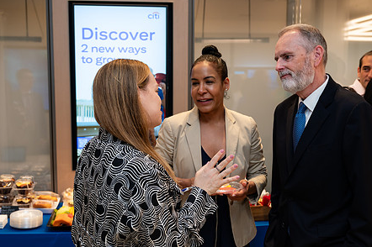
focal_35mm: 48
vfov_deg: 28.0
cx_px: 183
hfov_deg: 41.1
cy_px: 145
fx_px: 496
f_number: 4
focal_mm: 35
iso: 400
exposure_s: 1/160
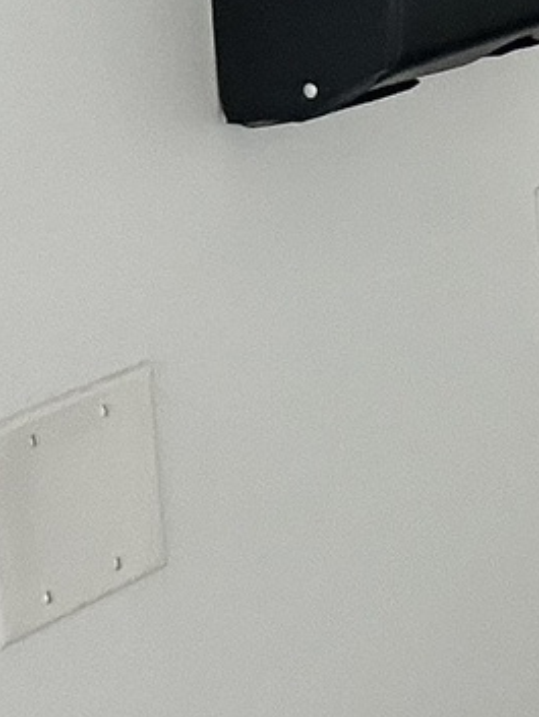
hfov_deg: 8.5
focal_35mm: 150
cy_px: -288
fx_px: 3112
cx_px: 1558
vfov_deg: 12.6
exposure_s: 1/60
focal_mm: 2.69
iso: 80
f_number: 1.9
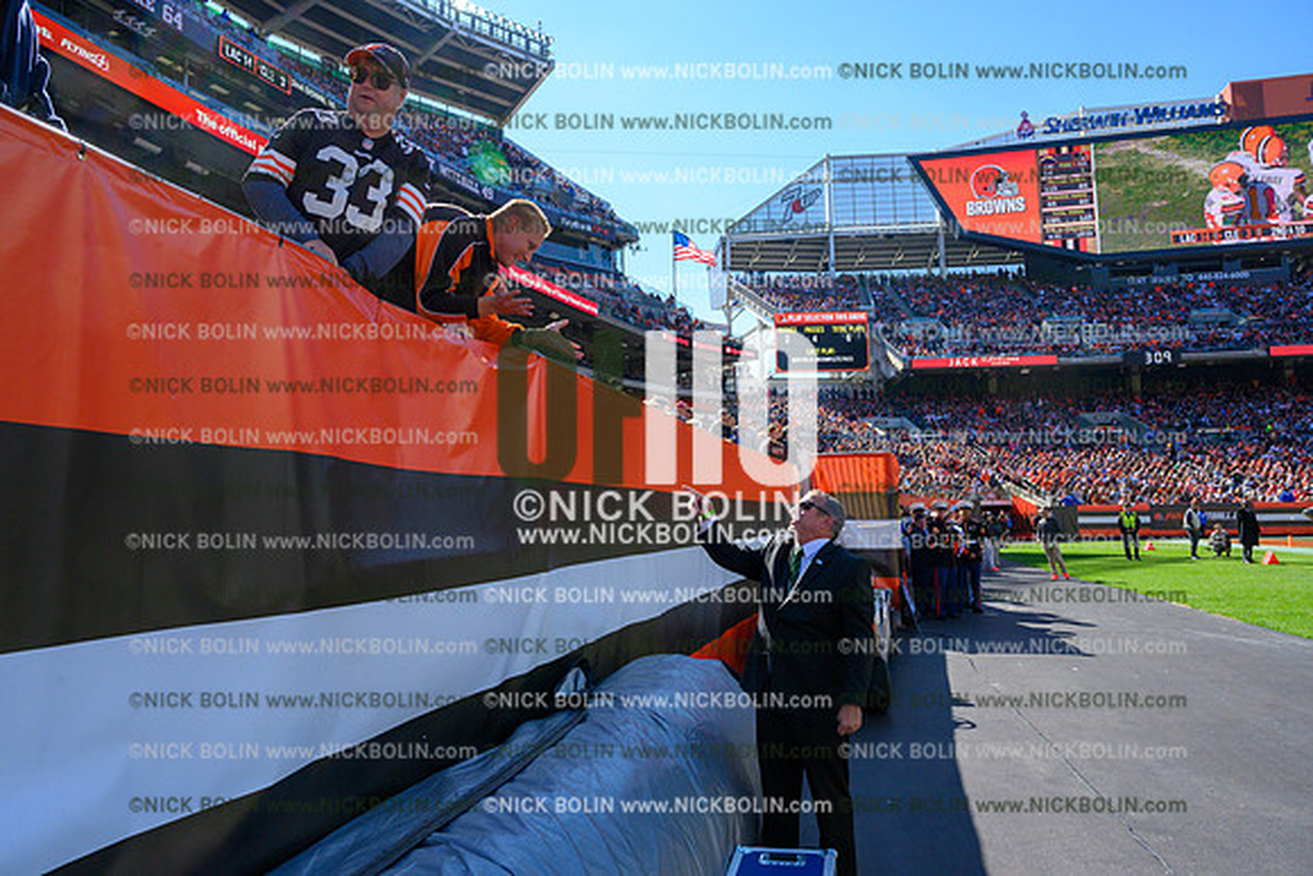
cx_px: 656
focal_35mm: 24
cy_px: 438
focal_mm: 24
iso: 1000
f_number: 8
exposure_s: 1/2500
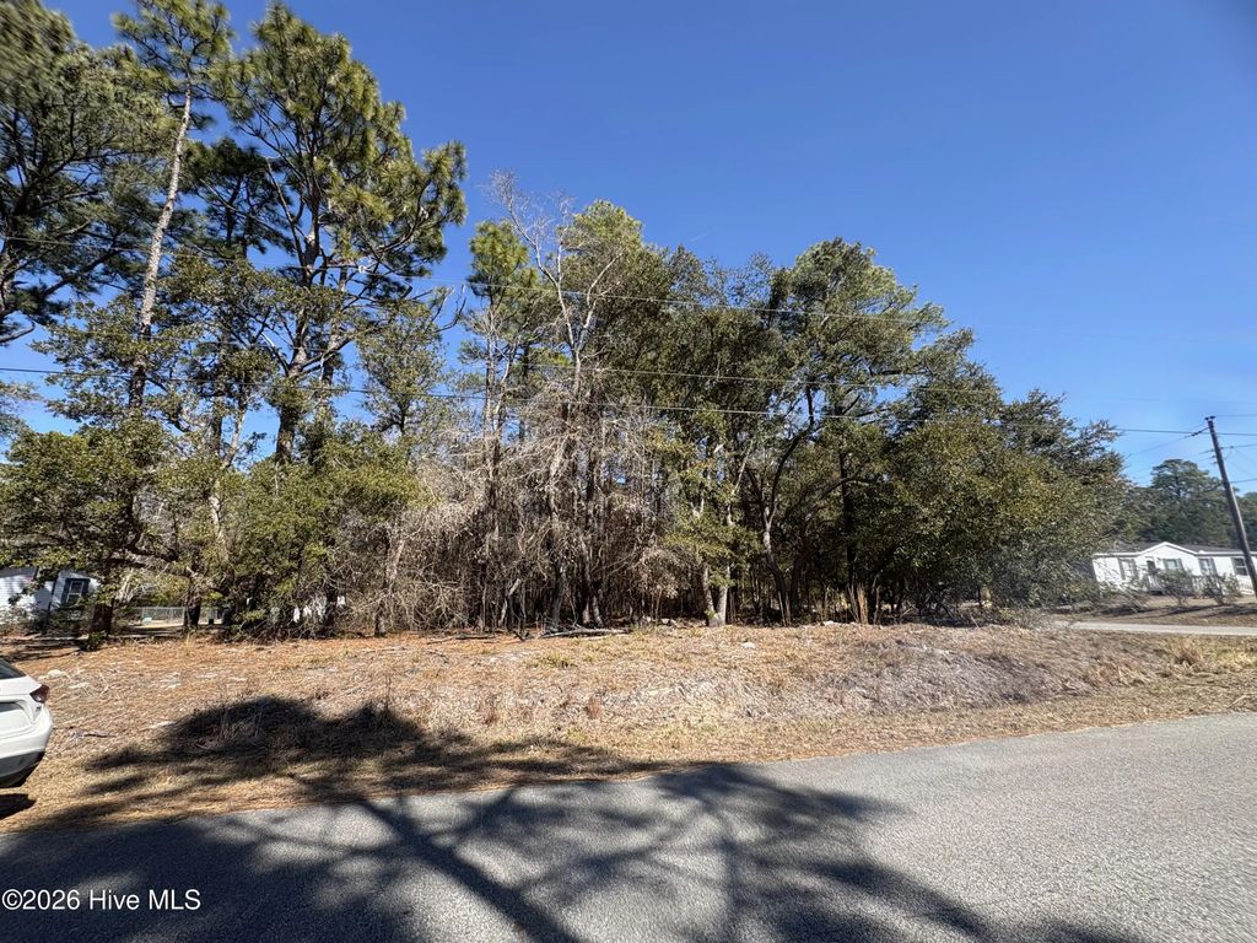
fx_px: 508
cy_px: 472
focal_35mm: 14
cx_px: 628
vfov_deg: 85.7
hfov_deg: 102.1
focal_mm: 2.22
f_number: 2.2
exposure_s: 1/756
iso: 50
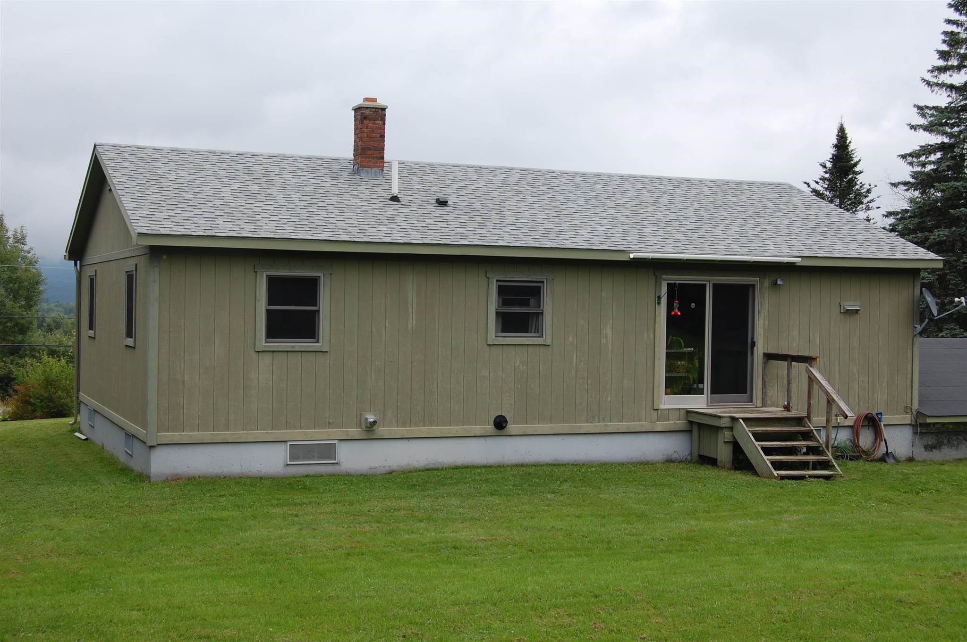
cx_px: 484
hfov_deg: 38.9
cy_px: 321
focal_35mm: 51
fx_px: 1368
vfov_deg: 26.4
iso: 200
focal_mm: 34
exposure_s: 1/250
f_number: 8
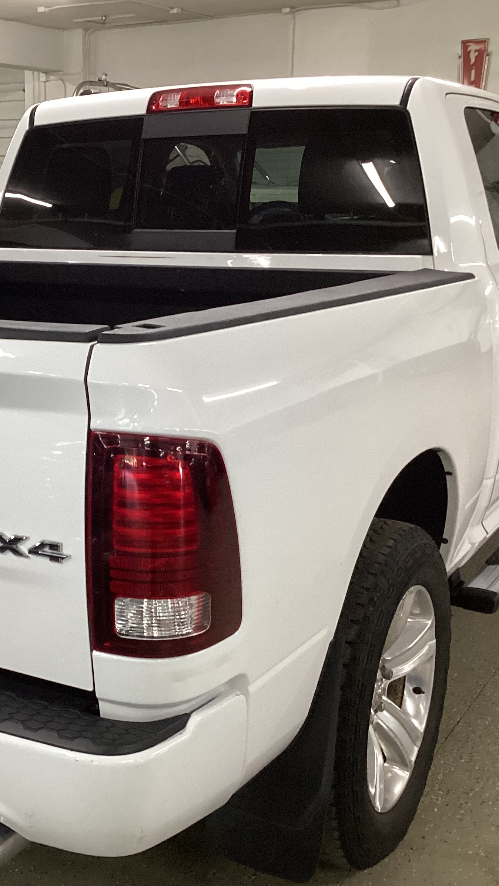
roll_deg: -0.4
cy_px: 437
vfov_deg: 44.6
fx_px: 1082
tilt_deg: -15.0
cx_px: 81
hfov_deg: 25.4
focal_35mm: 46
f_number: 2.4
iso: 160
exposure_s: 1/50
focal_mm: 3.3
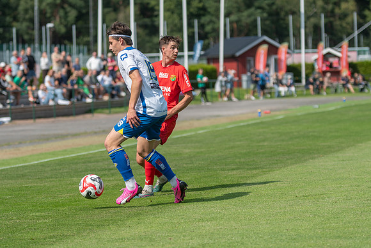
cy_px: 124
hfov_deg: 12.8
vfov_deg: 8.6
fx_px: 1650
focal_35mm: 160
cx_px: 186
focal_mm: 105
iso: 100
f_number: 3.2
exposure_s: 1/1250
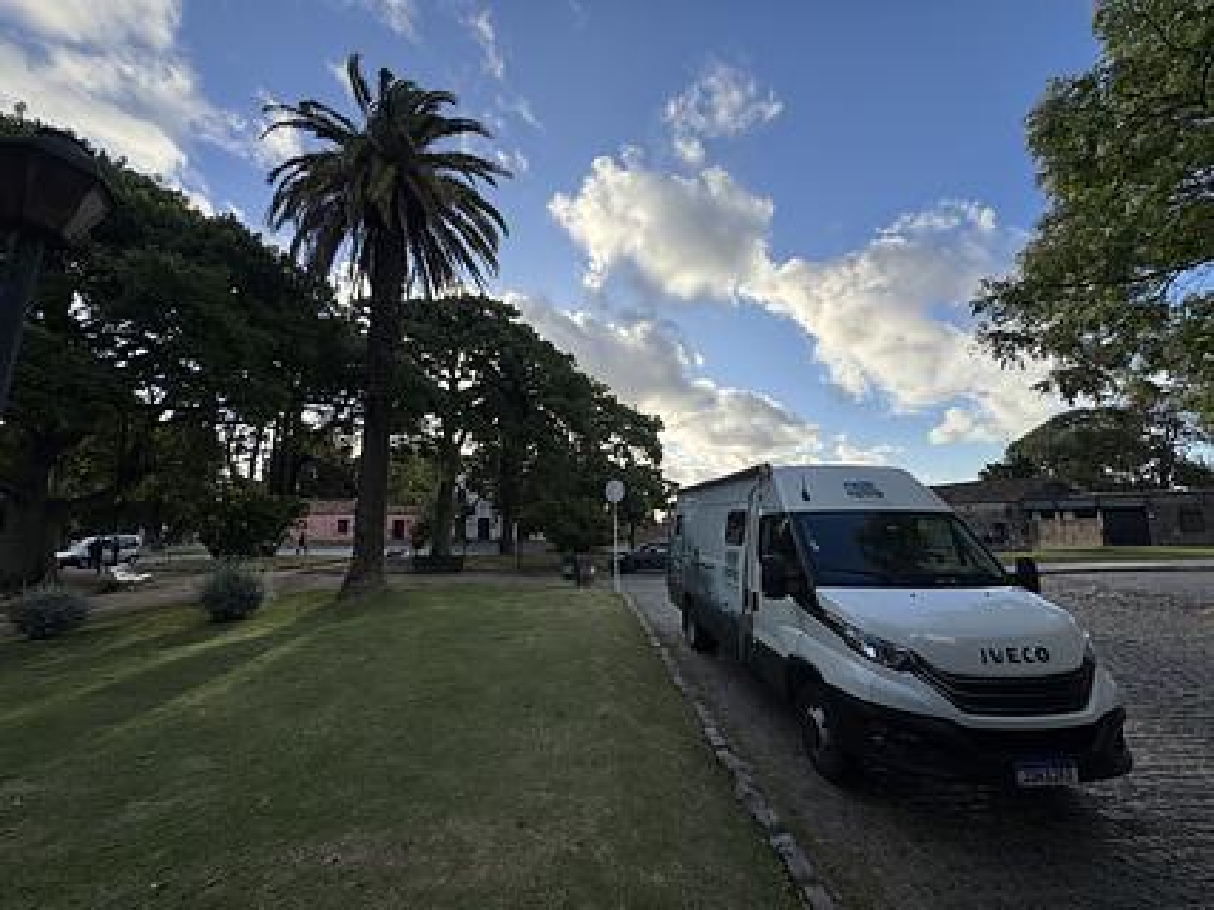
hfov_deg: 102.1
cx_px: 607
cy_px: 455
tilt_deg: +8.5
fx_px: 491
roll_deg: +1.5
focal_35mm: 14
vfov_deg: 85.6
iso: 50
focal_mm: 2.22
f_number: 2.2
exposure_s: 1/1927
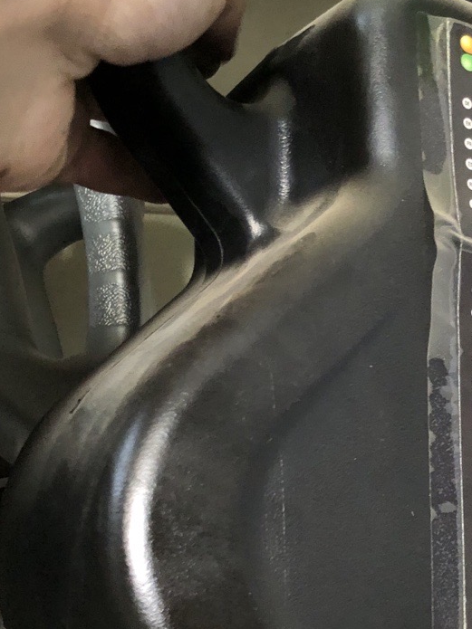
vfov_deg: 33.2
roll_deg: +0.7
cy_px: 323
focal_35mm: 58
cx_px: 347
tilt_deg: +16.3
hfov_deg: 25.0
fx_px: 1055
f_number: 1.8
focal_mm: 4
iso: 100
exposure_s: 1/13
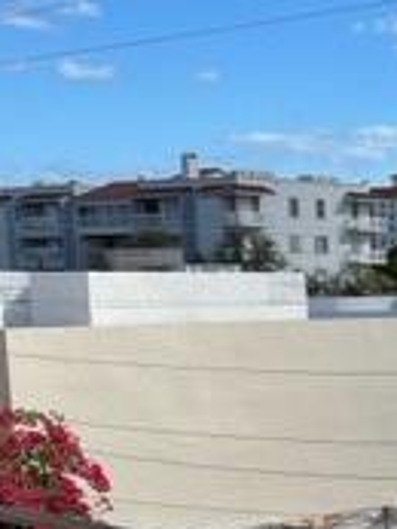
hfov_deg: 14.7
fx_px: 1466
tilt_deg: -14.2
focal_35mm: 96
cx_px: 528
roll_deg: -0.2
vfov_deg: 19.3
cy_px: 636
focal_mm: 5.7
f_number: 1.5
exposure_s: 1/3968
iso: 50
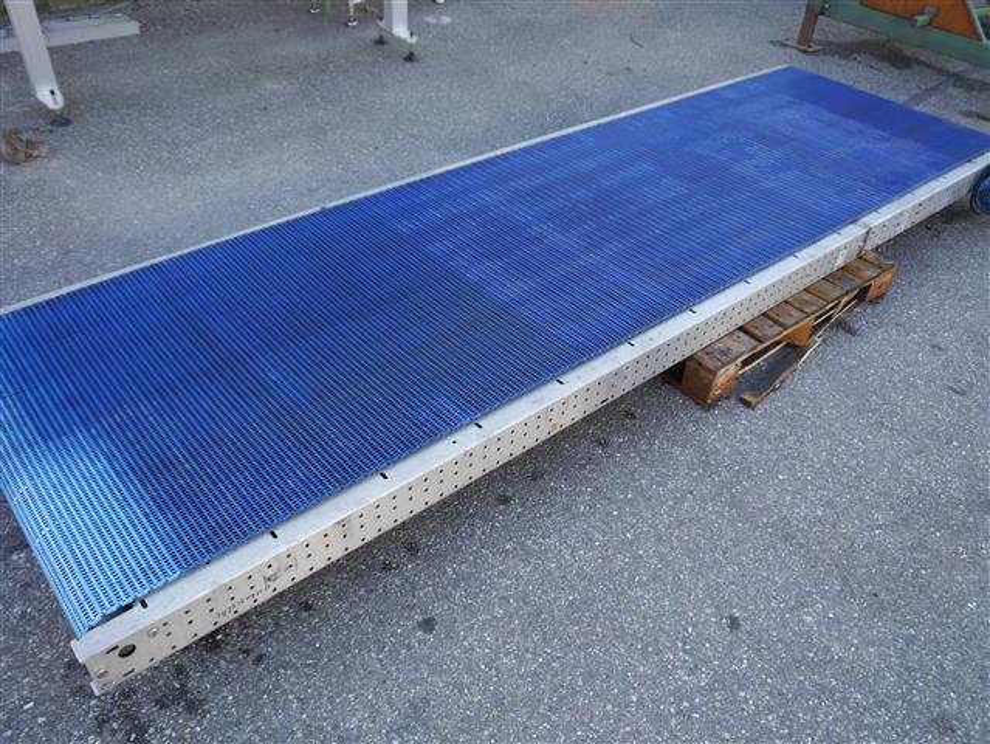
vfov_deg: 49.8
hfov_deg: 63.4
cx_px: 495
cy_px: 372
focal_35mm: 28
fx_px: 801
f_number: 4
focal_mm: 14
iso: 160
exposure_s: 1/125
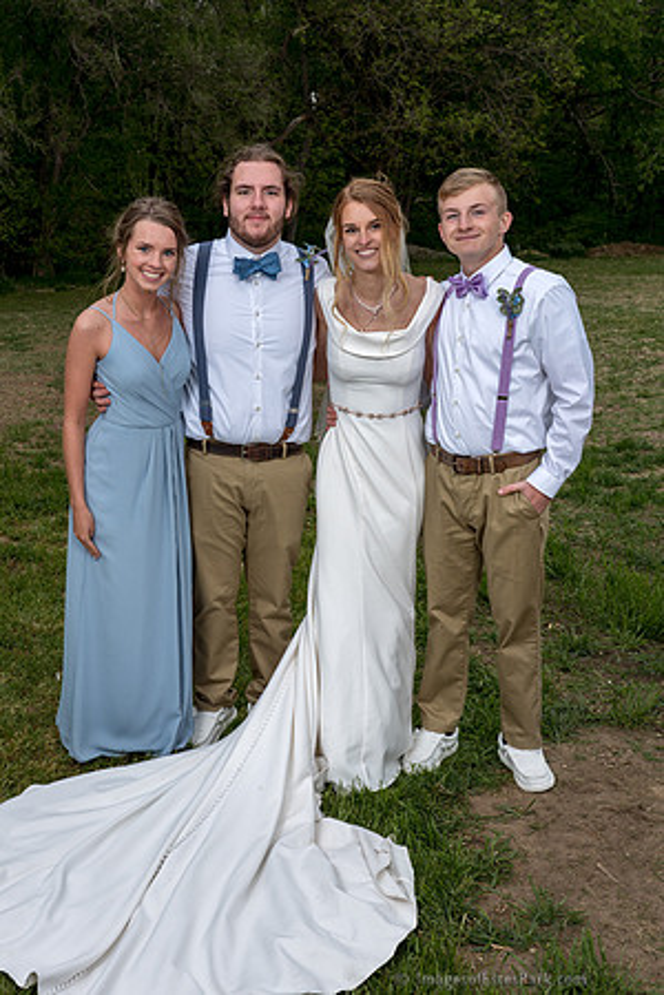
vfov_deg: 61.9
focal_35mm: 30
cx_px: 332
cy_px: 498
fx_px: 830
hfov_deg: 43.6
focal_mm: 30
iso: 100
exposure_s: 1/125
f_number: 6.3
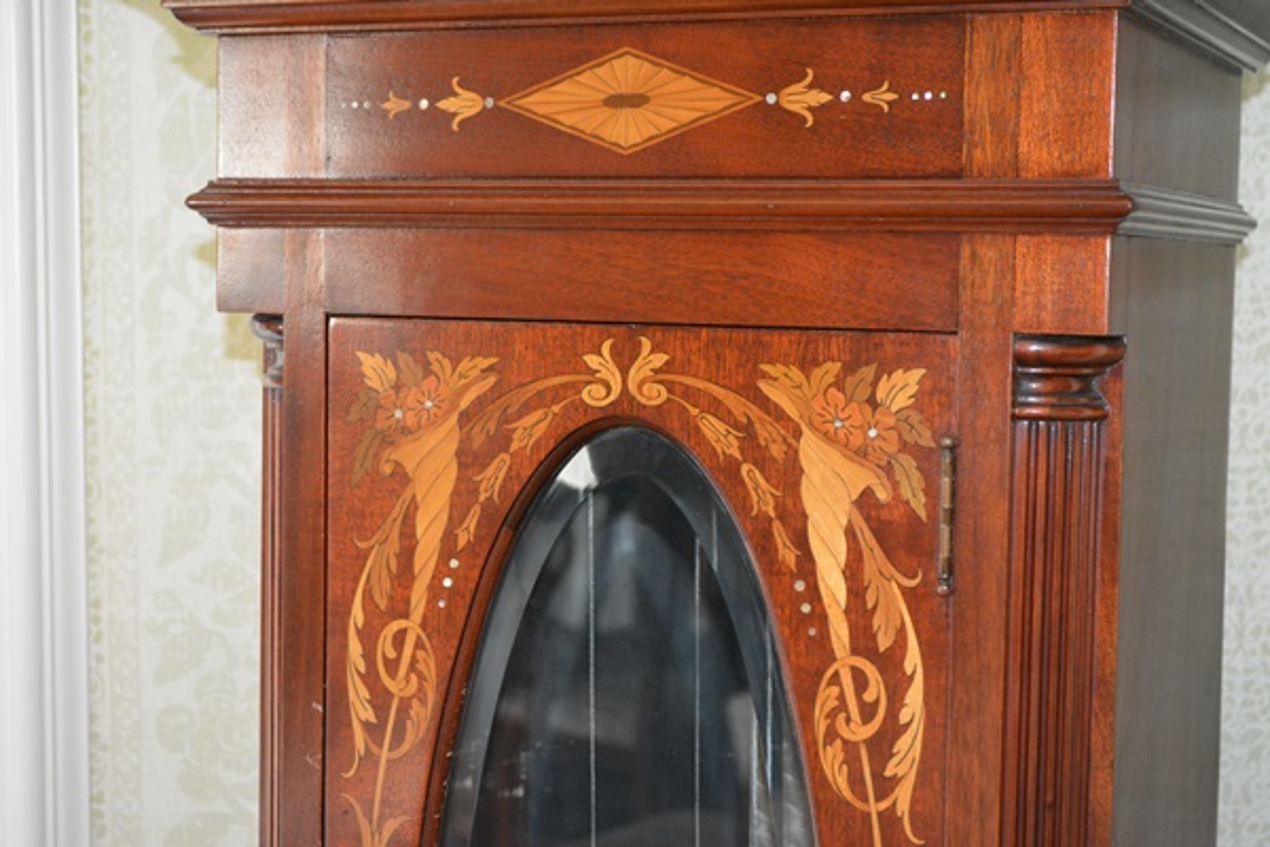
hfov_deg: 31.9
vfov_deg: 21.6
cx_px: 635
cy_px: 424
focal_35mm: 63
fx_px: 2222
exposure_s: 1/60
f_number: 5.3
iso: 3200
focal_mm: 42
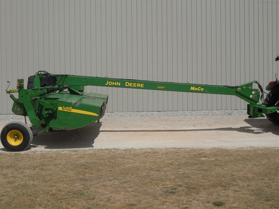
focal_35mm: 45
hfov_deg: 42.1
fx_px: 363
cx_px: 140
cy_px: 104
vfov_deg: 32.2
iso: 100
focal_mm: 8.1
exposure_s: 1/400
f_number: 9.2
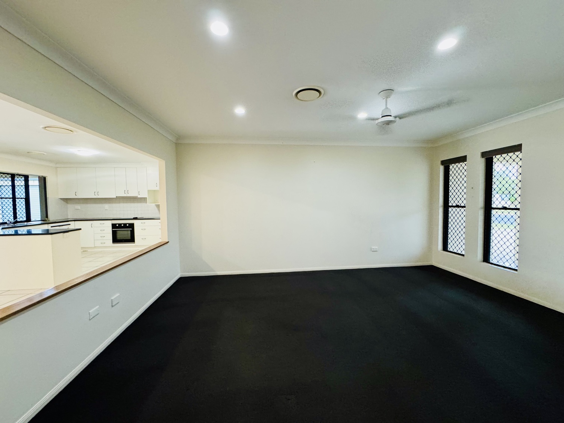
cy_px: 212
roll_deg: +1.1
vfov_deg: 85.7
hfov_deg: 102.1
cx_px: 282
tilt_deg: -1.7
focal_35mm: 14
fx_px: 228
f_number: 2.2
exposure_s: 1/50
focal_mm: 2.22
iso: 400
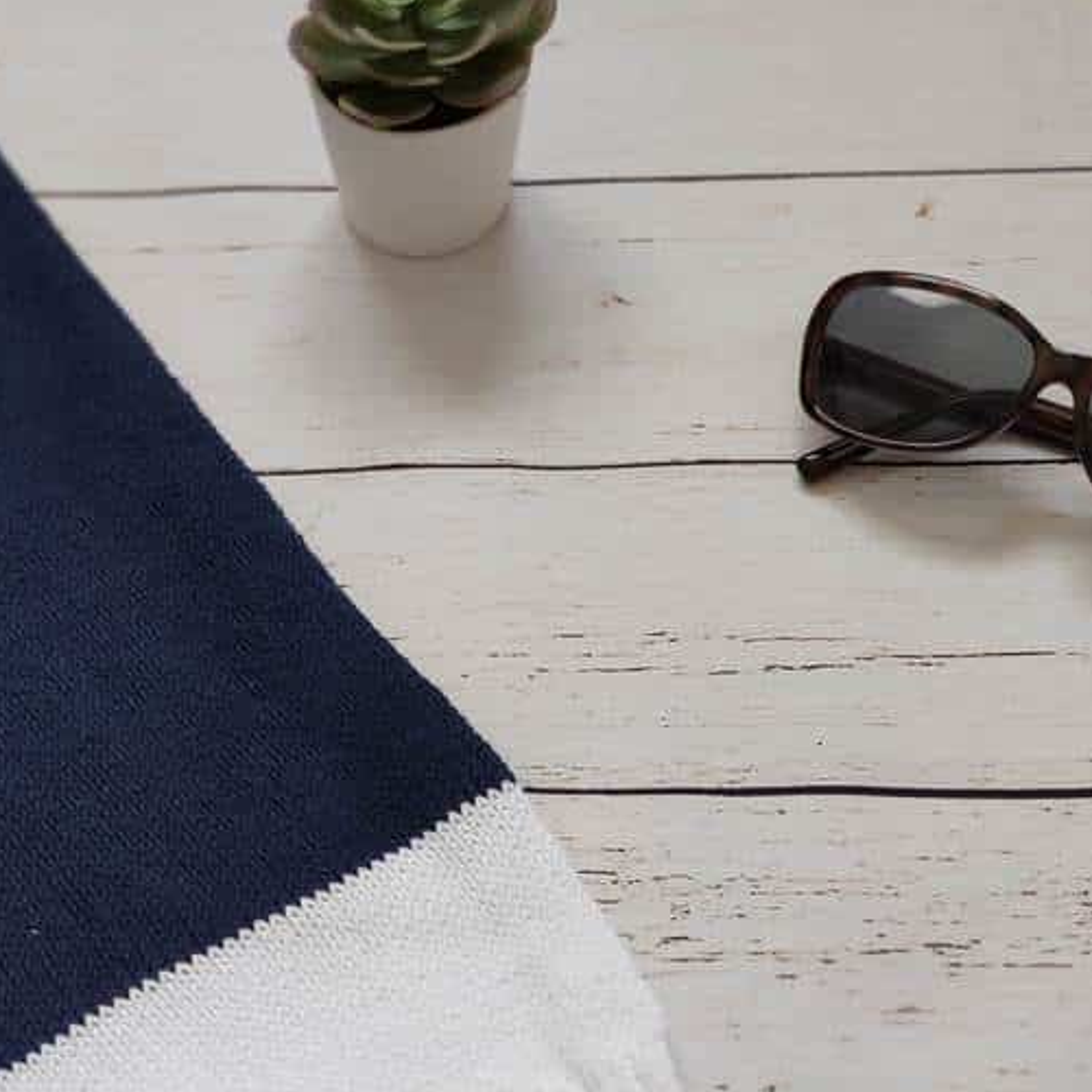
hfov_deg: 23.2
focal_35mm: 73
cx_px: 146
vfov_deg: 23.5
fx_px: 2605
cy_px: 749
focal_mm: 8.16
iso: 339
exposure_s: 1/50
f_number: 2
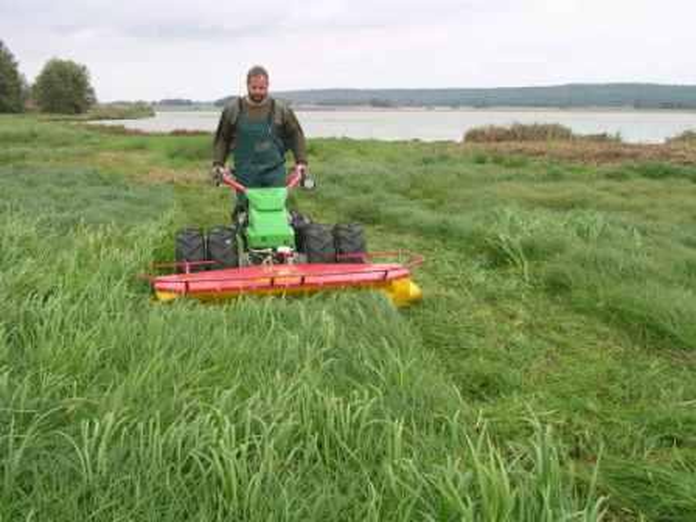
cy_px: 261
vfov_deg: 29.7
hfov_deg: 38.9
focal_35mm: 49
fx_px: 985
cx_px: 348
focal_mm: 7.5
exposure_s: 1/199
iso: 100
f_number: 3.2
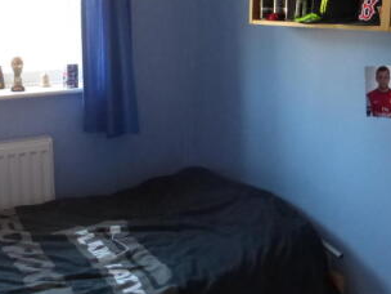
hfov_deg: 39.3
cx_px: 142
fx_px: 542
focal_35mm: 48
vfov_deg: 30.1
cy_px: 104
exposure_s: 1/60
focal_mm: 4.3
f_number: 3.3
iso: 800
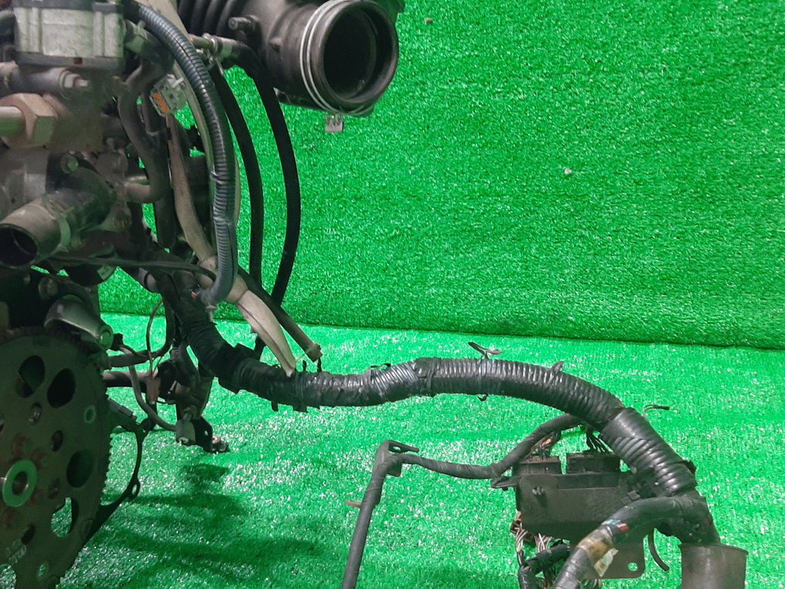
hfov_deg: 49.1
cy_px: 366
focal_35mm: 37
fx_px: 839
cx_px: 247
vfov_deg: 38.4
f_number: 1.7
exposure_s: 1/33
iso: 183
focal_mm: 3.93
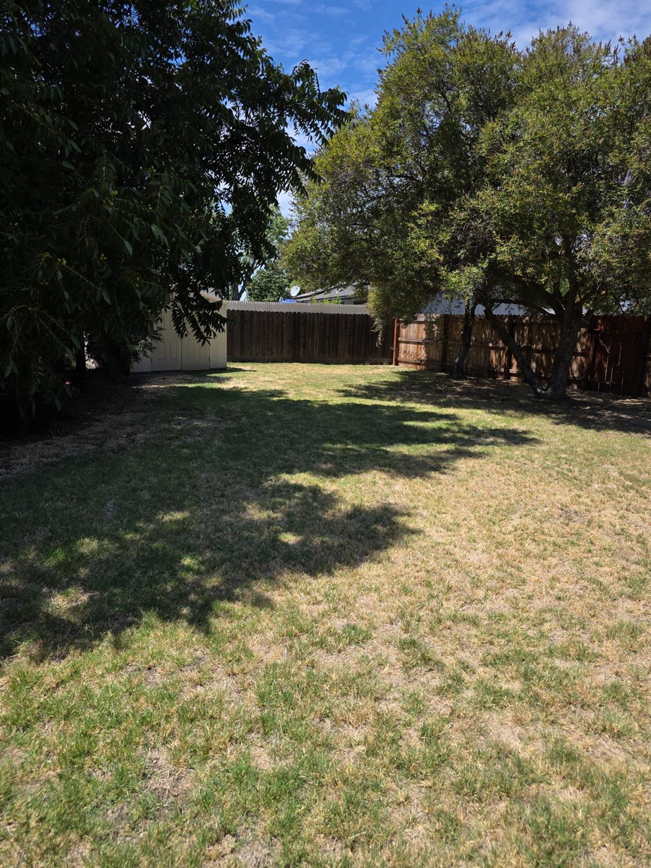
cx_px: 326
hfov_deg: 58.9
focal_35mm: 23
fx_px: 577
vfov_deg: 73.9
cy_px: 434
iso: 80
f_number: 1.7
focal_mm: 6.3
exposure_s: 1/5608
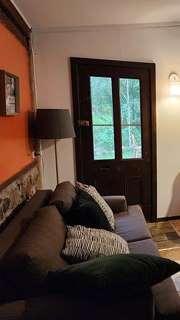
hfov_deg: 31.0
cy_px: 158
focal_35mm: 34
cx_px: 196
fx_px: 289
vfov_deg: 58.1
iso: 500
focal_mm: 6.4
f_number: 1.8
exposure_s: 1/100
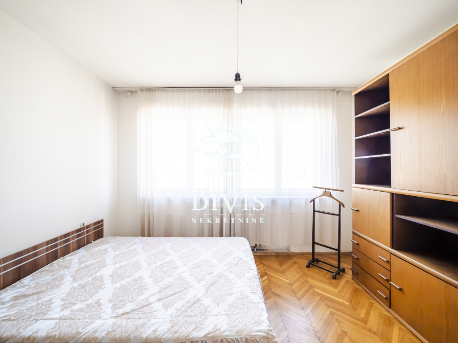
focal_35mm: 14
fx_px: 185
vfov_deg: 85.7
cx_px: 229
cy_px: 172
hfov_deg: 102.1
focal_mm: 7
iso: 400
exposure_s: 1/200
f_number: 4
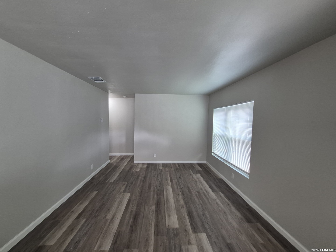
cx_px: 168
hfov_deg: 106.2
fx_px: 126
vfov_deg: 89.9
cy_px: 126
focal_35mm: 13
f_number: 2.2
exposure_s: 1/60
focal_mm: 1.74
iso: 250
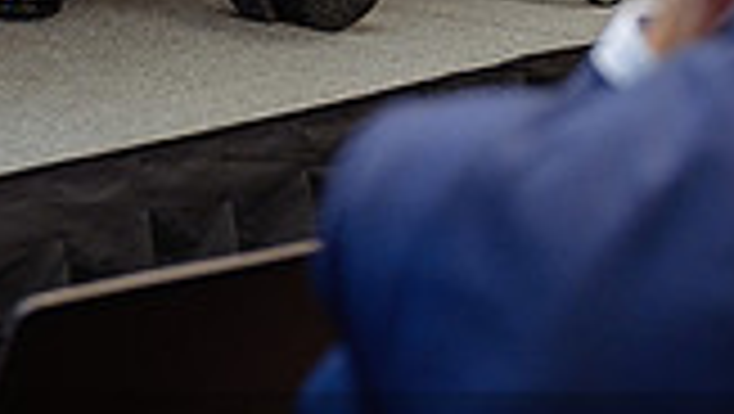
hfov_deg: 13.2
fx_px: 3156
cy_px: -151
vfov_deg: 7.4
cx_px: 650
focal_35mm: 162
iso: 500
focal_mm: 39
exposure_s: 1/80
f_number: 2.8
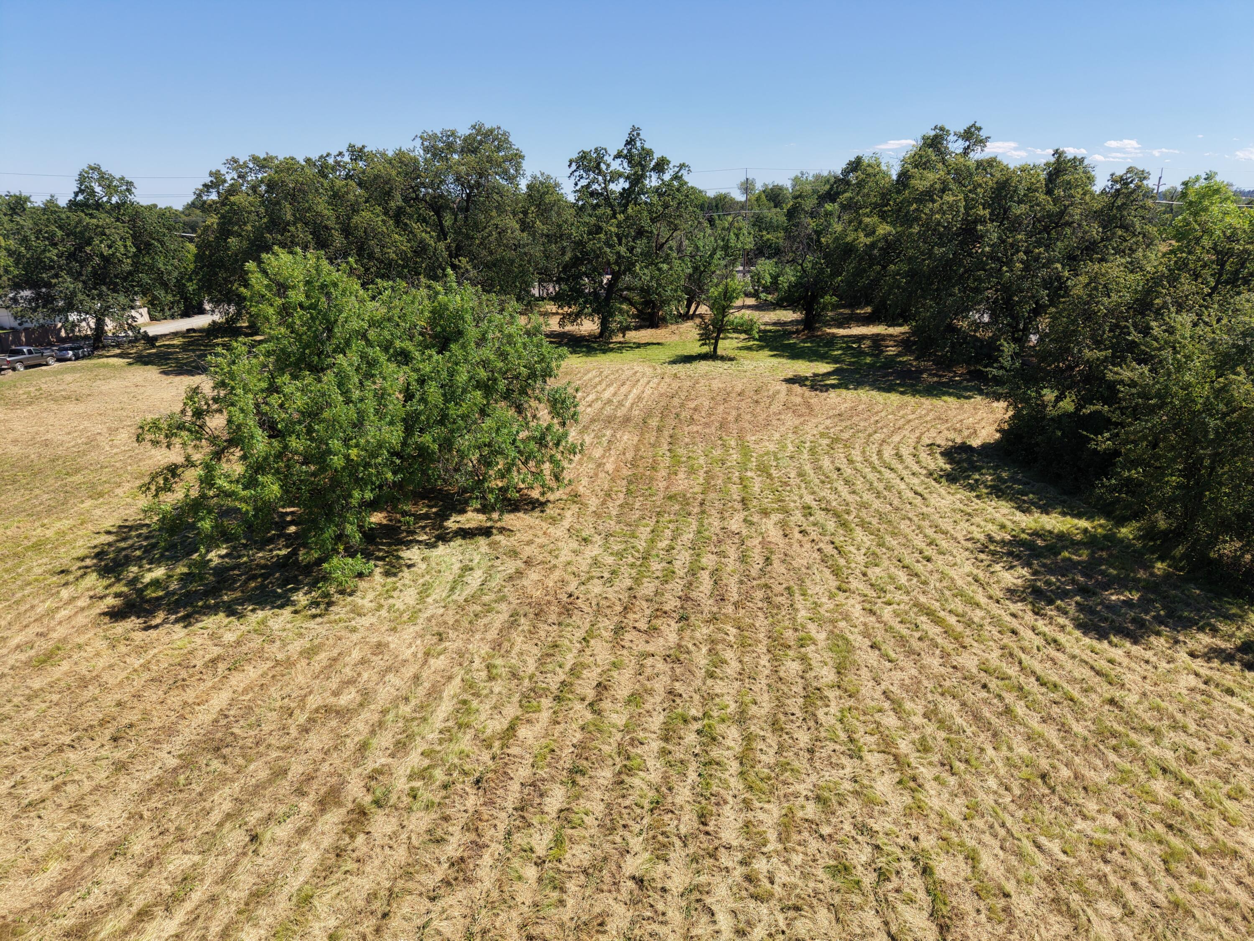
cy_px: 470
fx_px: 833
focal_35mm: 23
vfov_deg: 58.9
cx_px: 627
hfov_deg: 73.9
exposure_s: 1/5000
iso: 250
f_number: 1.8
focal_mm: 8.67
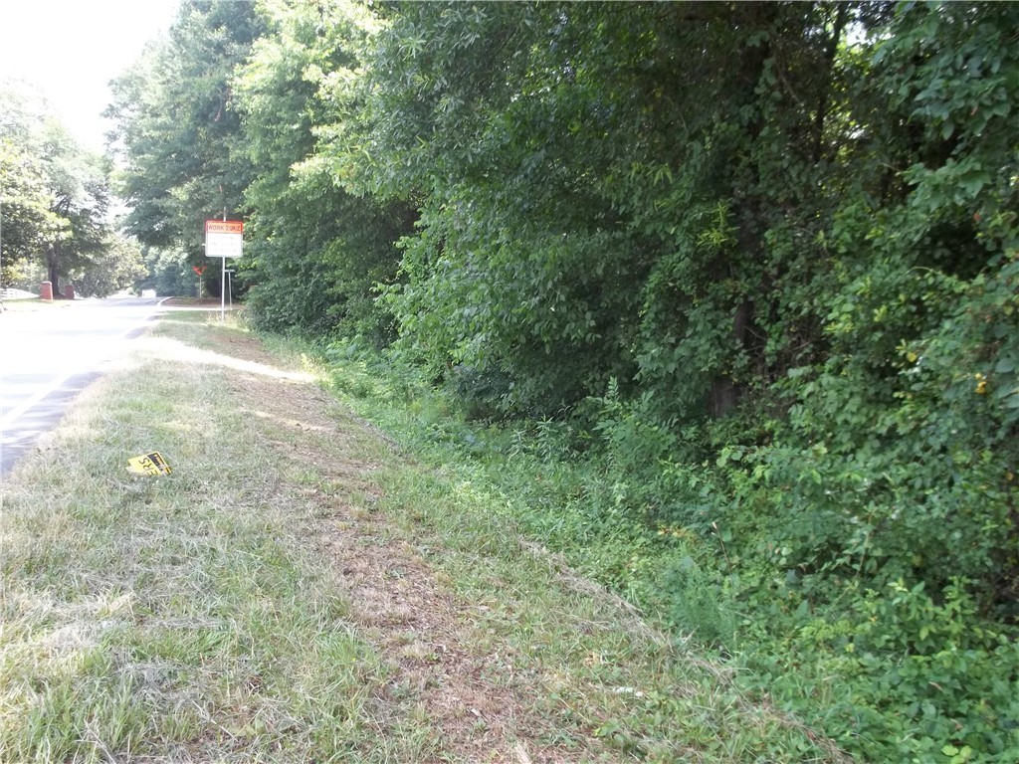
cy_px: 382
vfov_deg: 42.9
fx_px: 971
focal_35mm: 33
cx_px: 510
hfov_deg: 55.4
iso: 64
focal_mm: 5.9
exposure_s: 1/80
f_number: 3.3
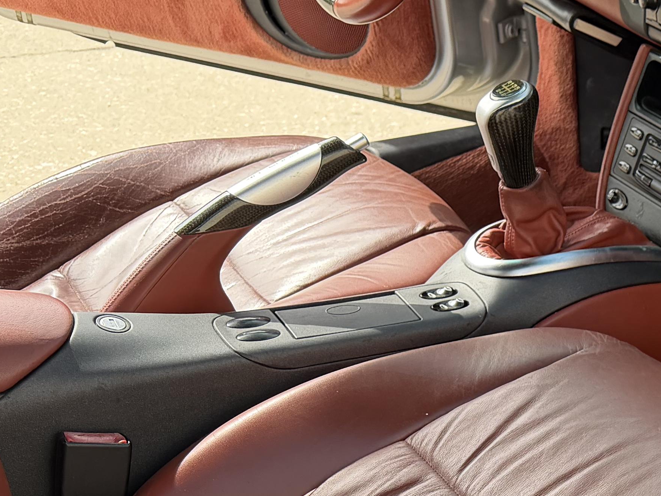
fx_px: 1489
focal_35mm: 78
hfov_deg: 22.8
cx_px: 811
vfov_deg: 18.2
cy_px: 540
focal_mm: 6.76
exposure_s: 1/788
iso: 100
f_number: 1.78
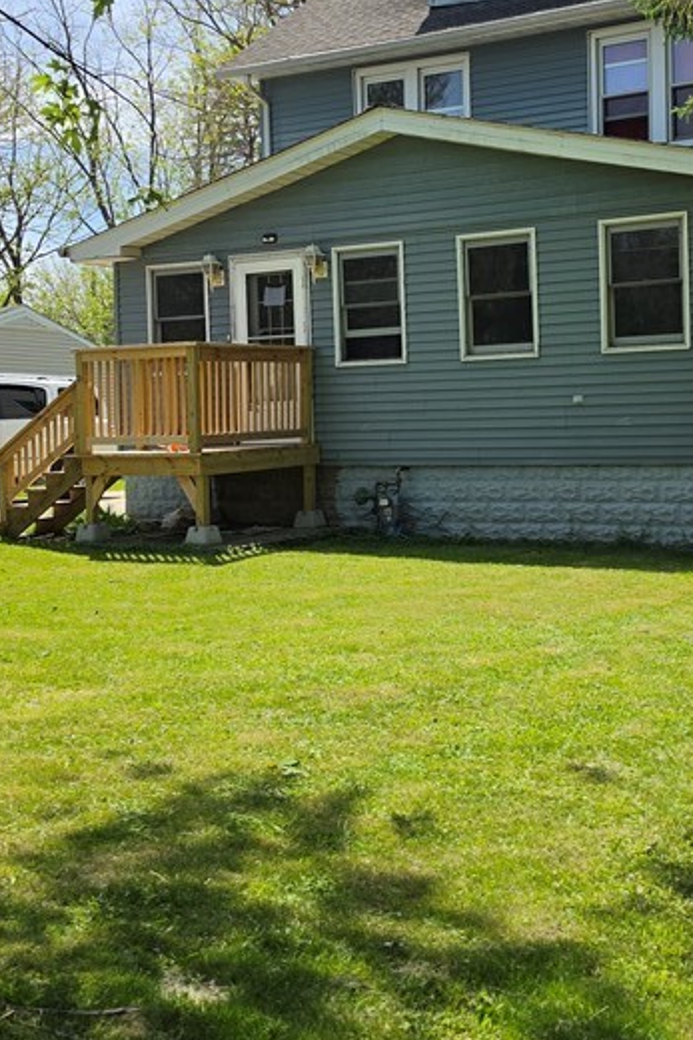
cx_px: 491
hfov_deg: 28.3
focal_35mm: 47
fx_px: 1358
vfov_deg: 41.8
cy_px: 447
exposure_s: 1/7622
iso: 64
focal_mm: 6.5
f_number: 1.4
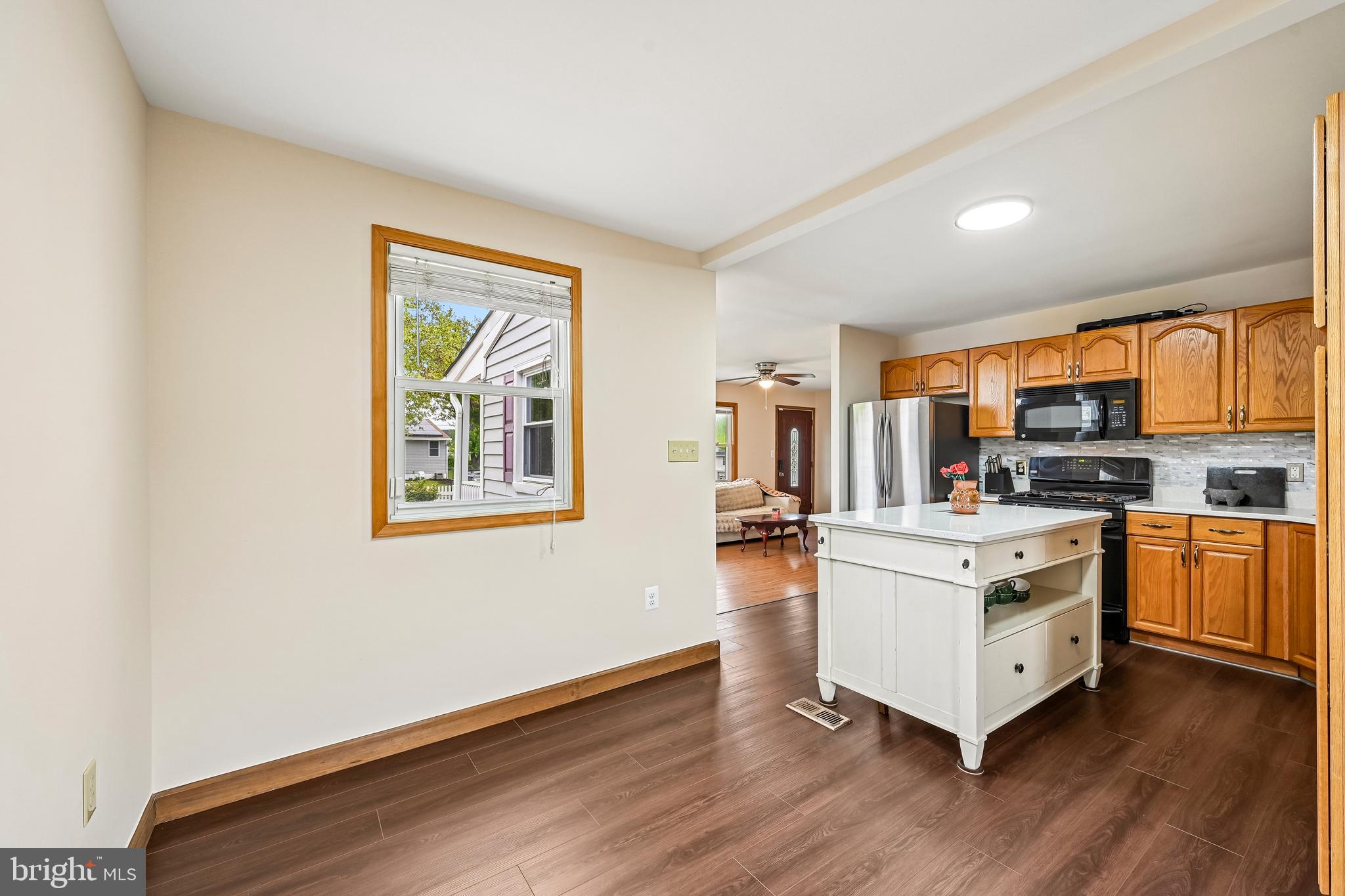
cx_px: 672
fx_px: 523
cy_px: 448
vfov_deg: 81.2
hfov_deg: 104.3
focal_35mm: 14
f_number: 8
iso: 200
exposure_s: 1/15
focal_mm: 14
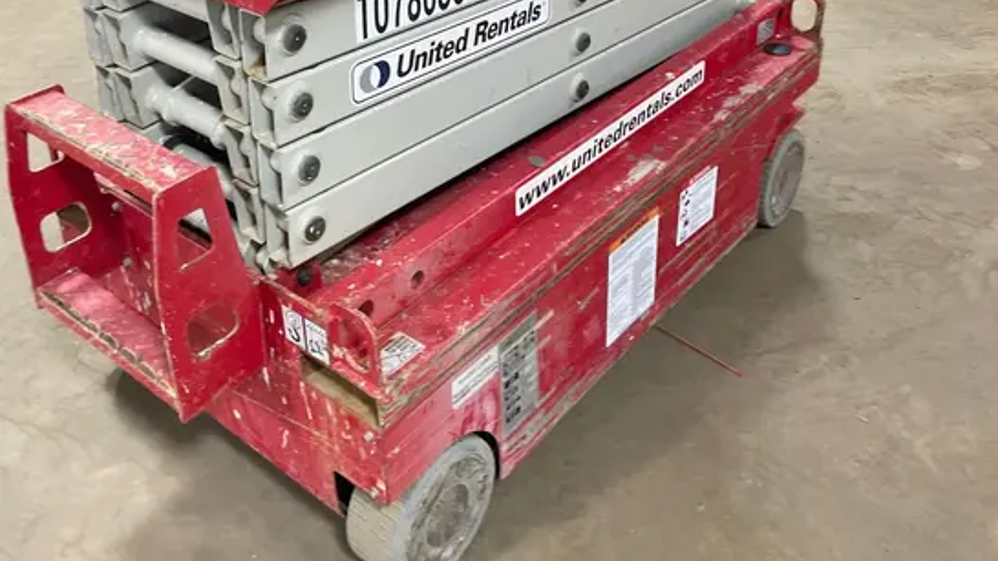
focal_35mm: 38
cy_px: 37
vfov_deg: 29.6
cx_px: 501
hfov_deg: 52.8
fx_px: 1005
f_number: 1.6
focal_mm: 4.2
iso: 125
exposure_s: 1/60
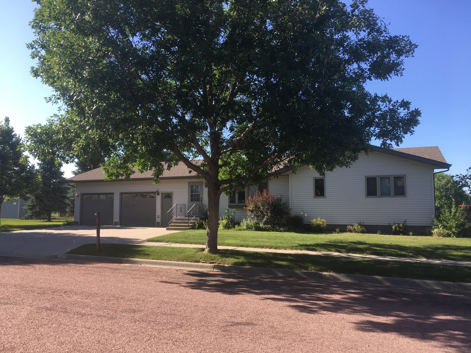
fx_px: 395
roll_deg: +0.9
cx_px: 236
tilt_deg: +8.6
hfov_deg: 61.7
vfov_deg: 48.2
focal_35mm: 29
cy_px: 176
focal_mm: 4.15
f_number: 2.2
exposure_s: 1/569
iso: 25
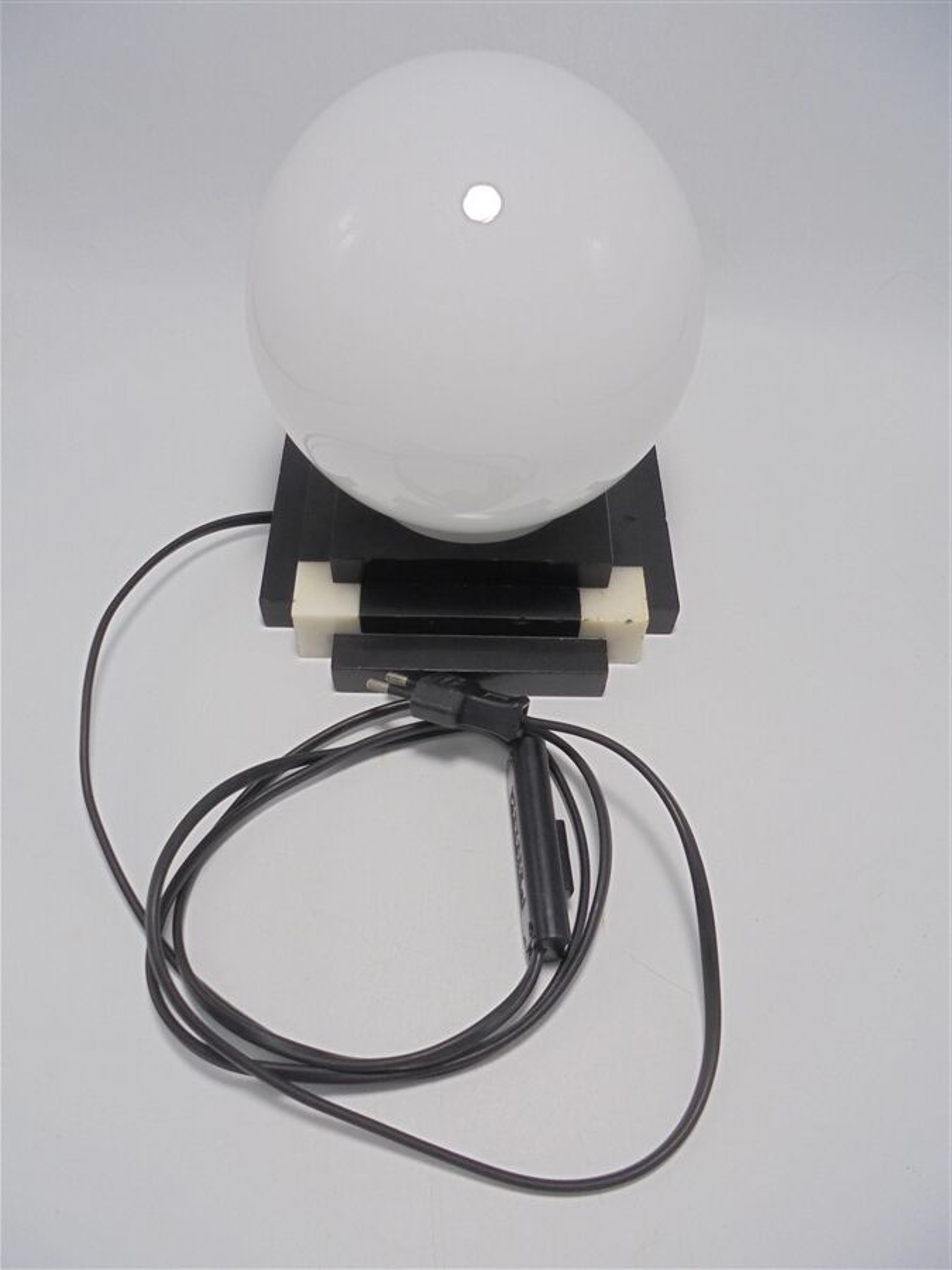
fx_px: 953
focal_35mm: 26
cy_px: 635
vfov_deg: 67.3
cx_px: 476
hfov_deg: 53.1
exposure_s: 1/100
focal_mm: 4.6
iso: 100
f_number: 3.5
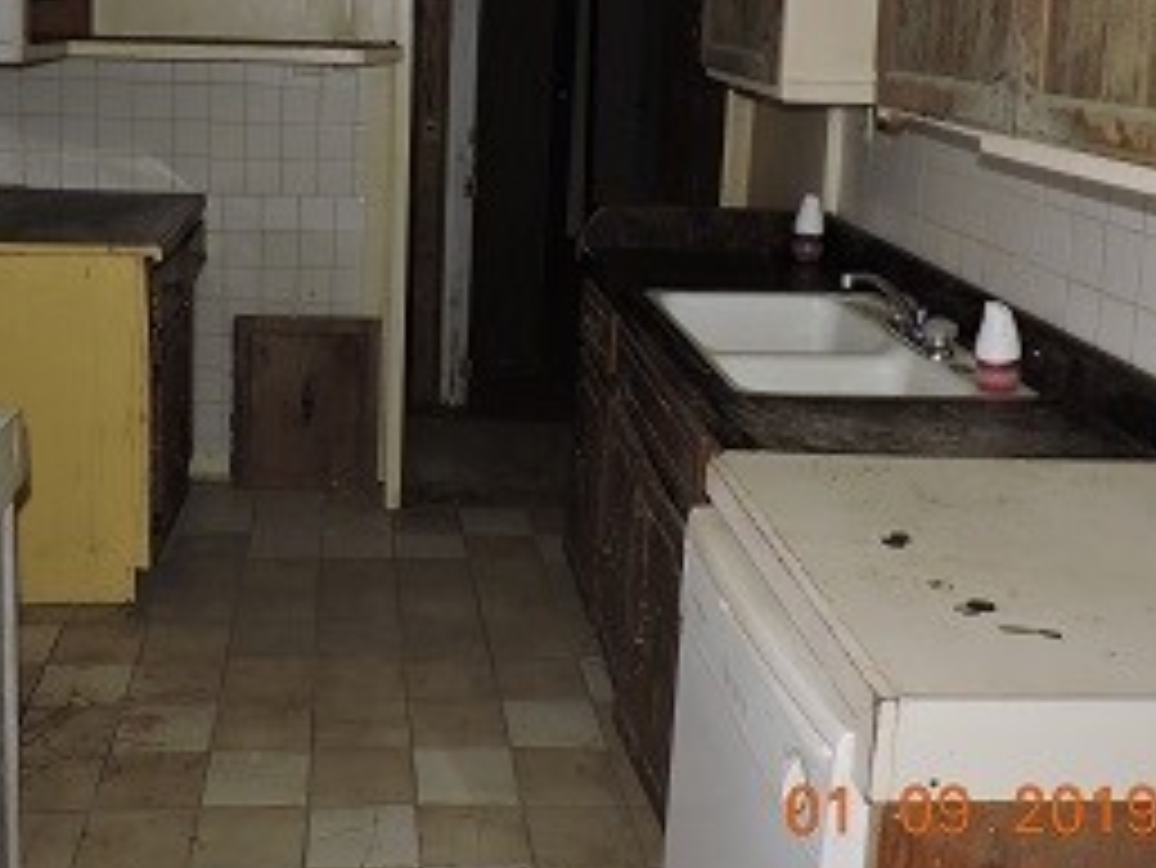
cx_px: 468
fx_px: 1403
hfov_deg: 44.6
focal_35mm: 42
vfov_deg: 33.7
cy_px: 214
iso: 200
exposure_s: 1/30
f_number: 3
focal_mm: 4.3
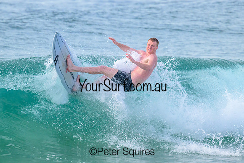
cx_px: 138
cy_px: 71
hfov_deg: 2.3
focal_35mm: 908
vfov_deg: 1.5
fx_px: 6154
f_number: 11
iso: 1800
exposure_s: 1/2000
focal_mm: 800
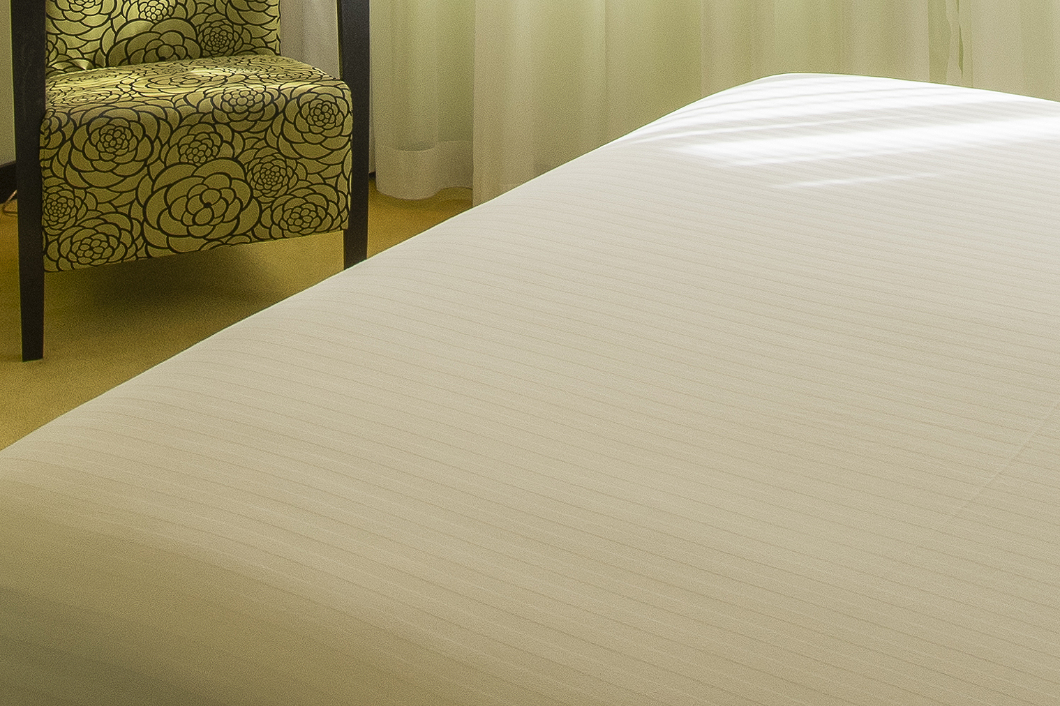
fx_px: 1619
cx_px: 562
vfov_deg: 20.8
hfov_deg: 36.2
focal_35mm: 55
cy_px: -368
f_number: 10
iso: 250
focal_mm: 10
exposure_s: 1/30
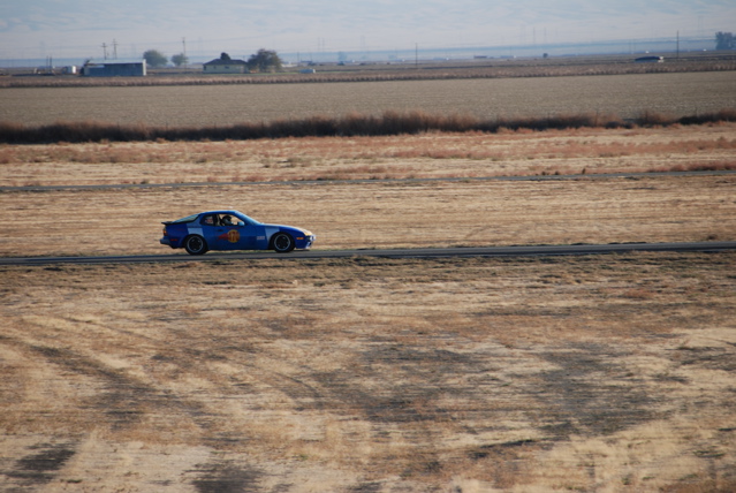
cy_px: 246
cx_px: 368
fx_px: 6142
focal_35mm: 300
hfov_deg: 6.9
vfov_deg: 4.6
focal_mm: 200
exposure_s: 1/640
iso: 200
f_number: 5.6
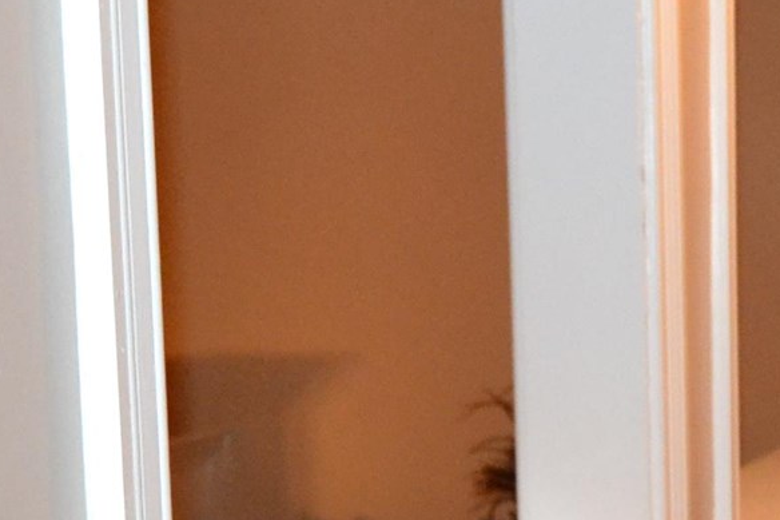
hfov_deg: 14.0
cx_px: 924
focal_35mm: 142
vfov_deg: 9.5
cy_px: 692
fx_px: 3076
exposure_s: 1/60
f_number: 3.5
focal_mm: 18
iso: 2000
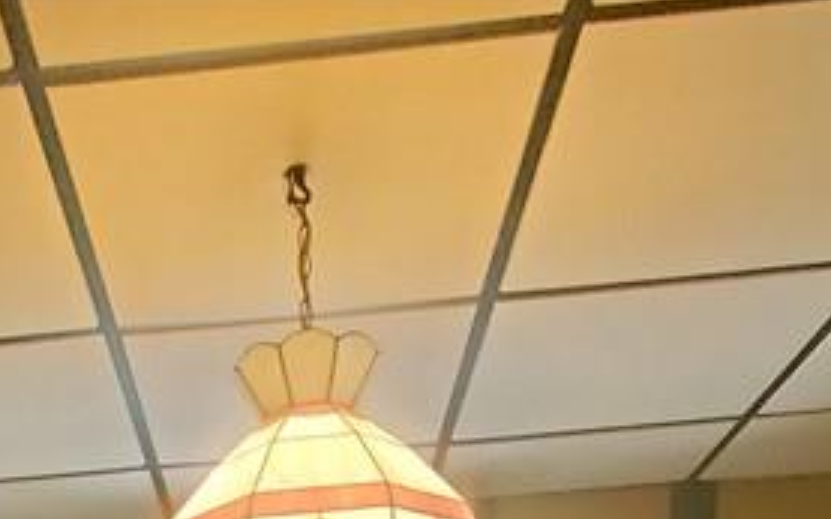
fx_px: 1155
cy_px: 1143
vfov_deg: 16.3
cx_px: 210
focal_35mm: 51
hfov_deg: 38.6
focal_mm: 1.8
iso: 1000
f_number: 2.2
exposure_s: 1/24
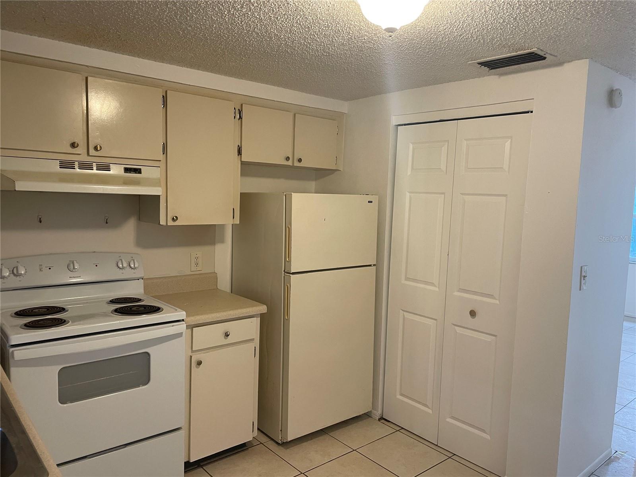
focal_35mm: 26
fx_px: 478
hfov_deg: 67.3
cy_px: 238
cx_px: 318
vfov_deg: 53.1
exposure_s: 1/60
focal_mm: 4.2
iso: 125
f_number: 1.6
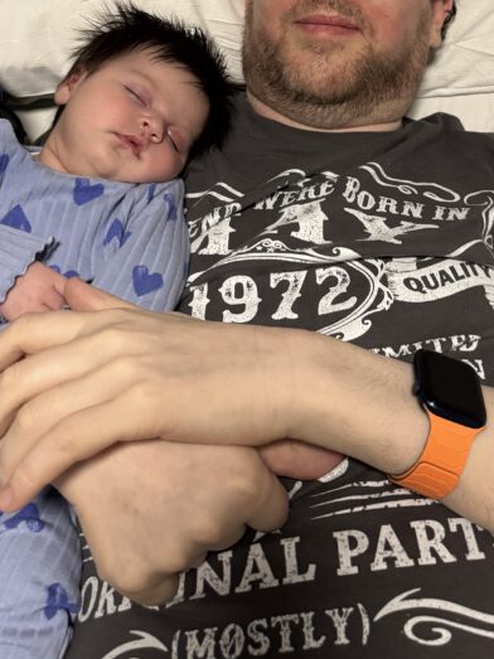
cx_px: 252
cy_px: 32
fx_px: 895
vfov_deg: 37.1
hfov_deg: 30.9
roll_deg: -1.9
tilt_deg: -22.4
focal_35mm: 47
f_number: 1.78
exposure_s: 1/54
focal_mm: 6.76
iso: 640
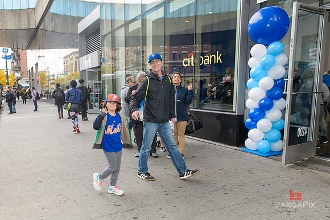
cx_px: 124
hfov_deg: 61.2
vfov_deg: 43.4
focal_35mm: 30
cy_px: 129
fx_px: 275
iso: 400
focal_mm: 24
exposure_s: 1/200
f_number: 4
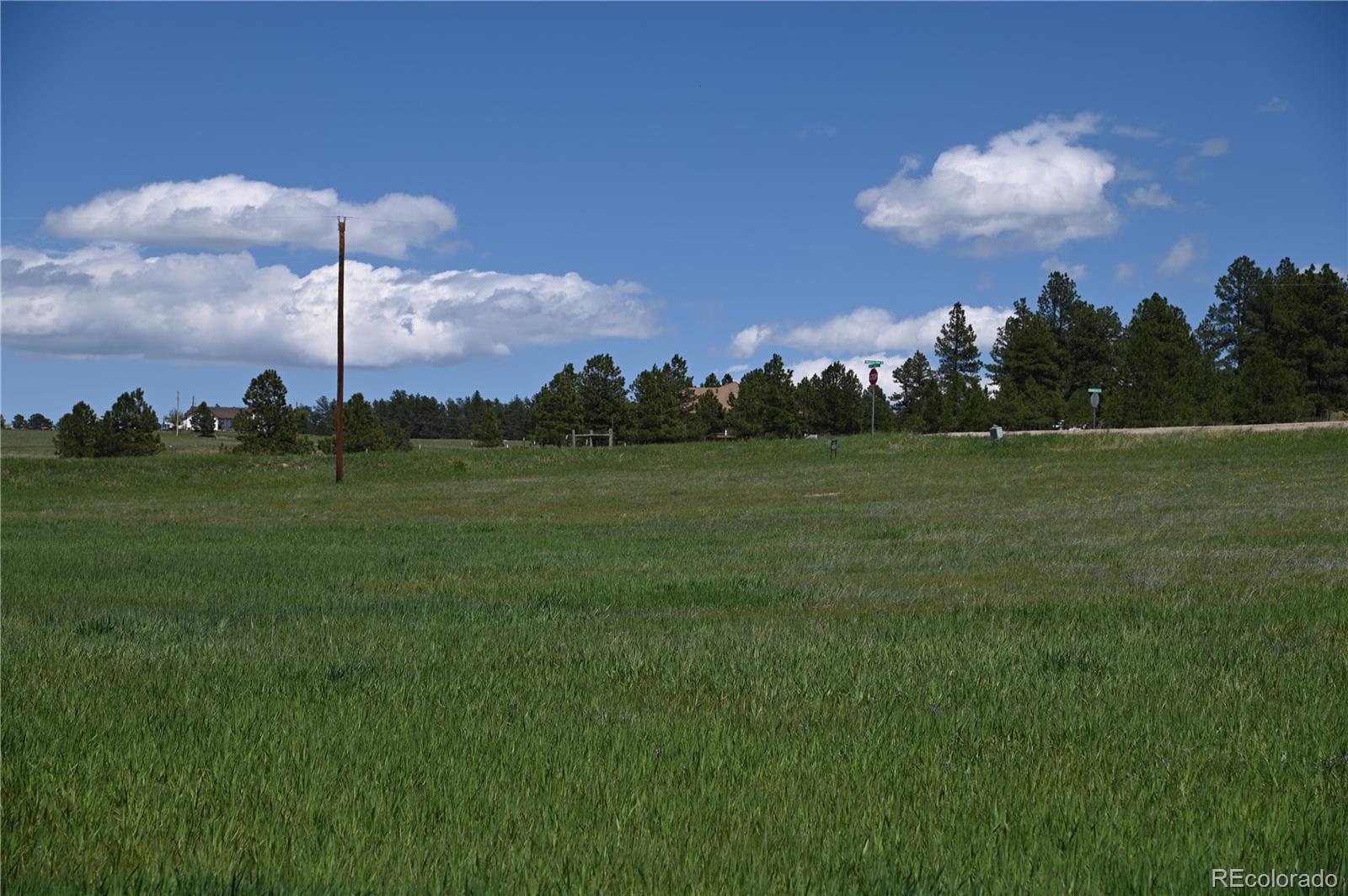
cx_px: 674
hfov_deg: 26.0
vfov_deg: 17.5
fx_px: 2917
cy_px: 448
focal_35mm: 78
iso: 100
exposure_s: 1/800
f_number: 7.1
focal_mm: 78
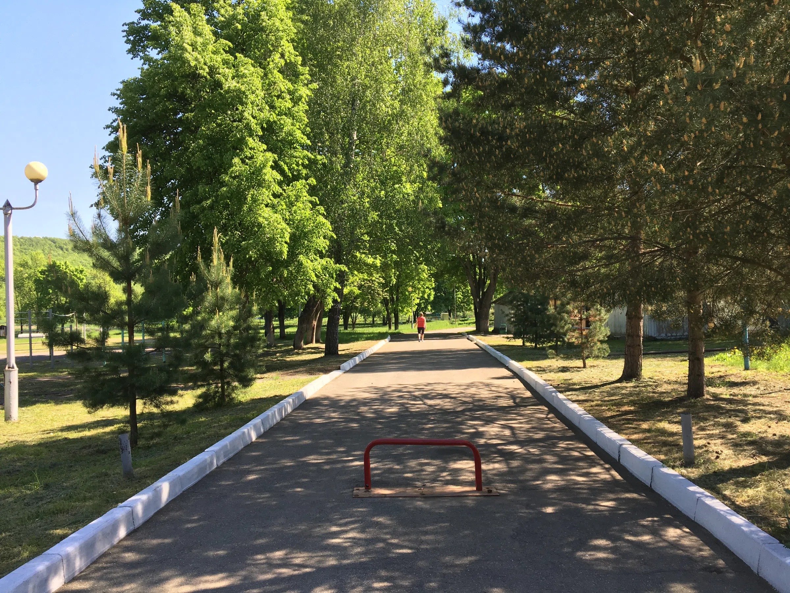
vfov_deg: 48.2
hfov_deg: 61.7
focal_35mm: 29
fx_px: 662
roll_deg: +1.5
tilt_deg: +0.1
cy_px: 296
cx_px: 395
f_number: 2.2
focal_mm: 4.15
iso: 25
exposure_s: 1/437
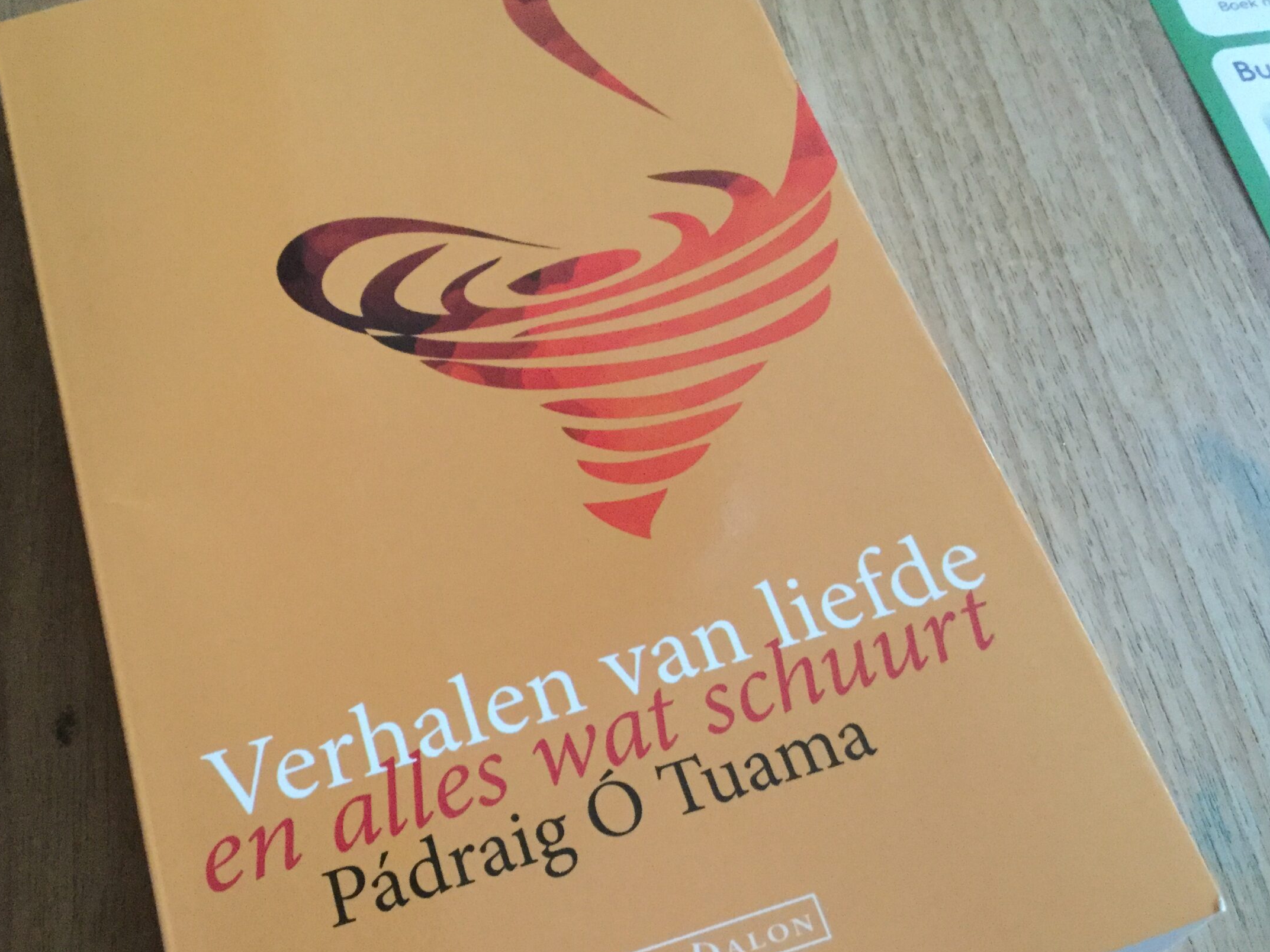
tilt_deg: -64.9
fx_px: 1358
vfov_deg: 38.6
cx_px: 544
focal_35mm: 37
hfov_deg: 50.0
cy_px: 514
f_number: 2.4
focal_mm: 3.3
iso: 500
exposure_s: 1/17
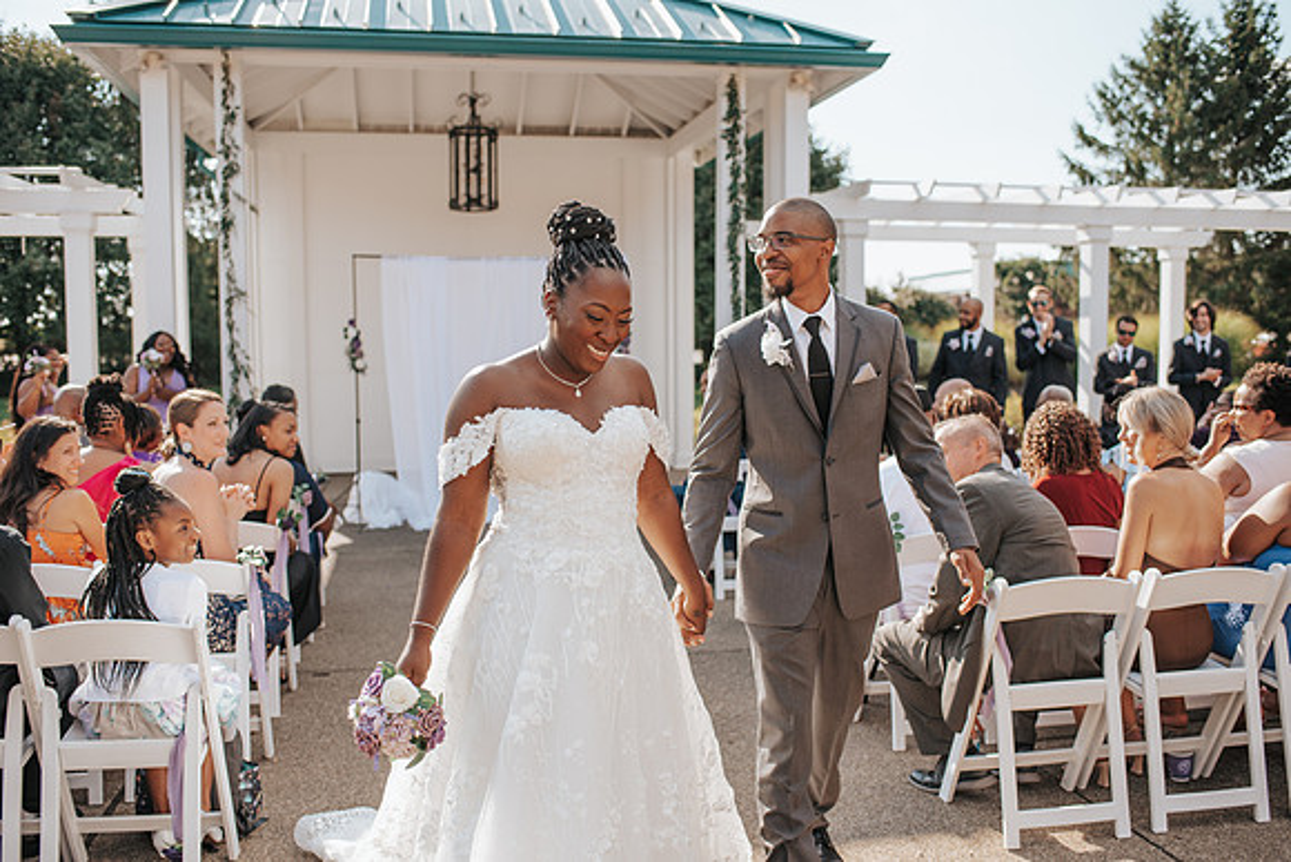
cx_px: 646
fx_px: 1255
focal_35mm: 35
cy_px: 431
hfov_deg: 54.4
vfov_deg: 37.9
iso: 100
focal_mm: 35
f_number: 2.8
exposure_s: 1/1250
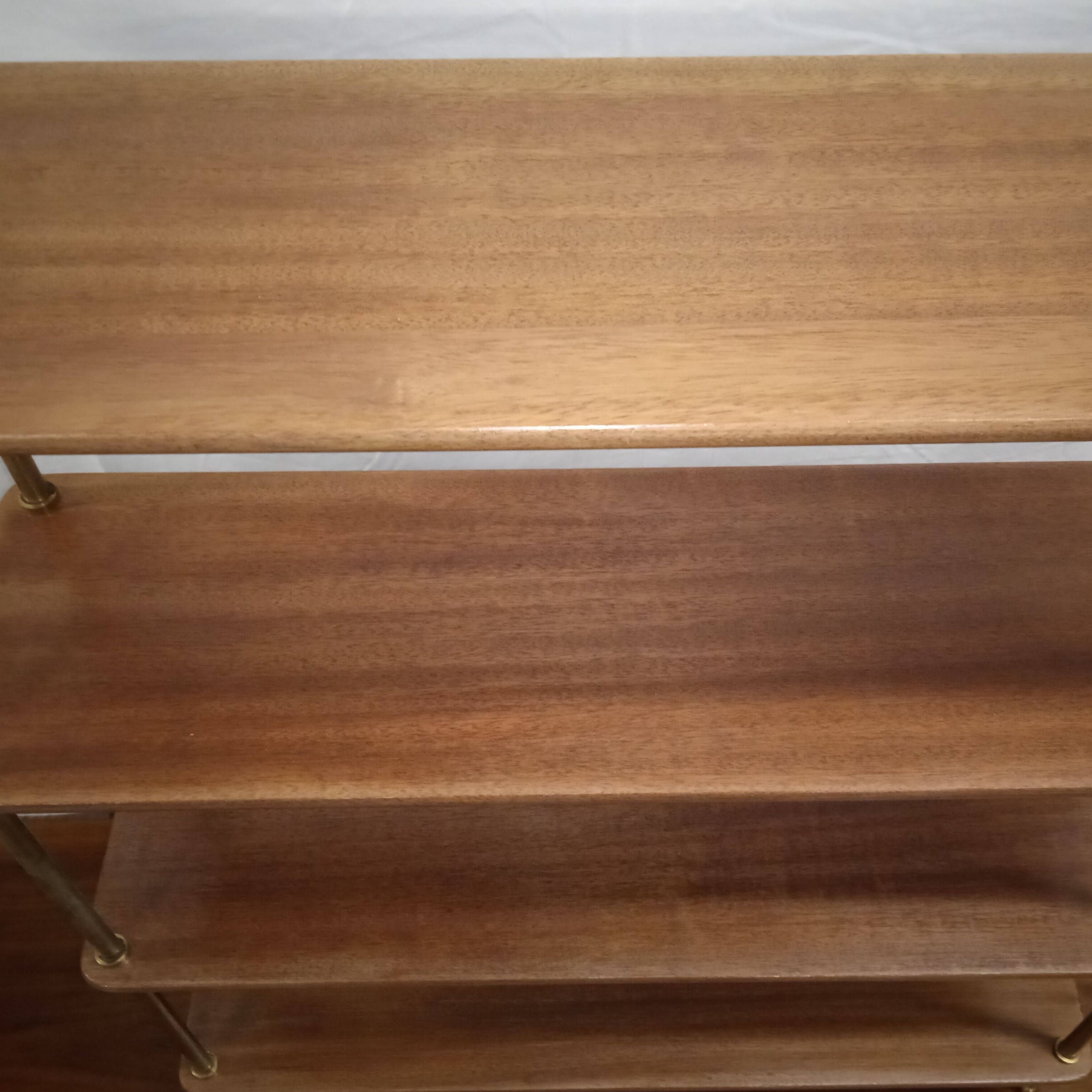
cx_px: 596
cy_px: 552
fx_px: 1213
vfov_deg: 48.4
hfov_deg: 48.4
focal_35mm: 34
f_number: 2.2
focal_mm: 3.43
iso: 781
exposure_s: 1/14.3
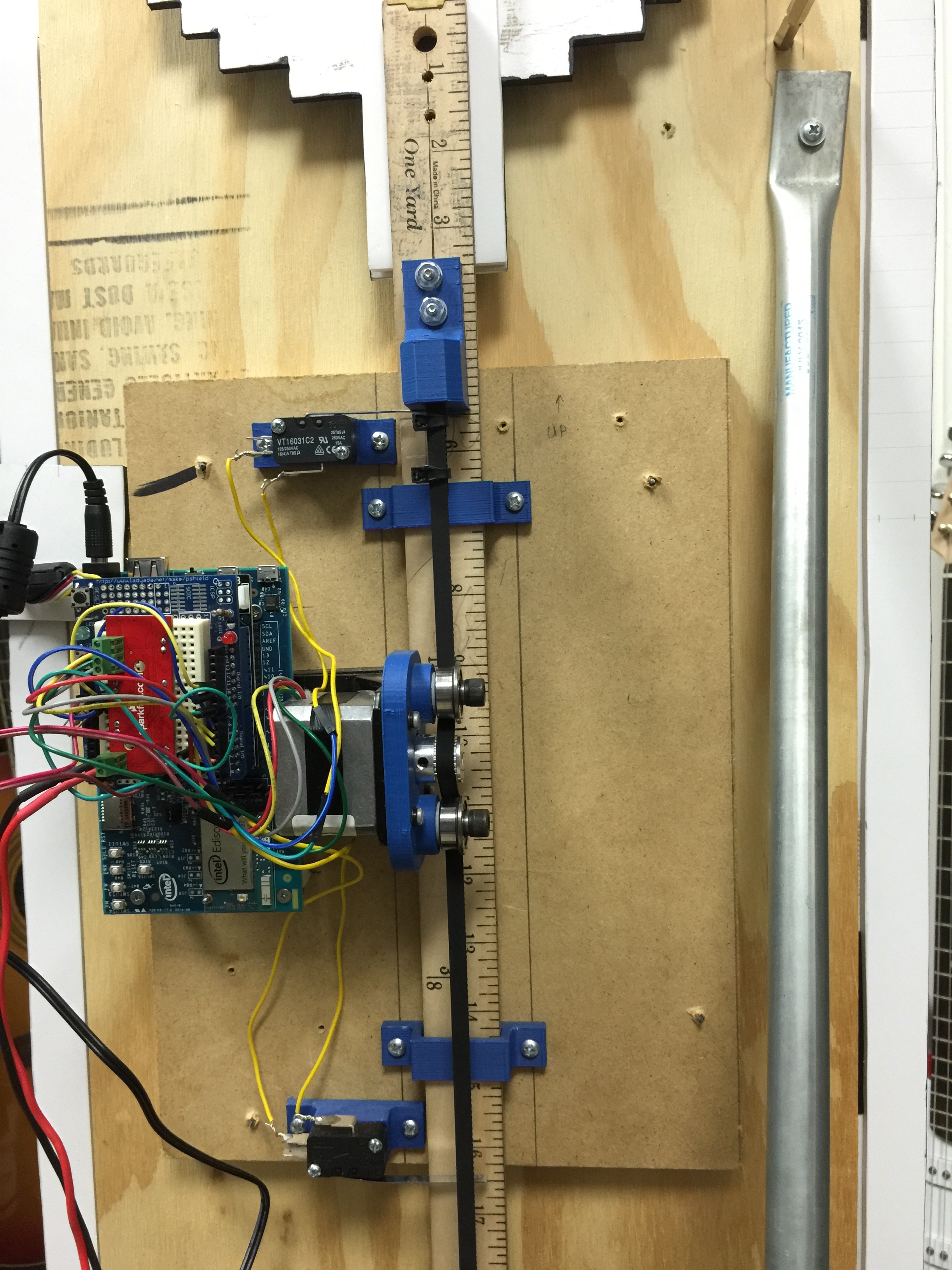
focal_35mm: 29
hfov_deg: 48.2
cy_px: 635
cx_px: 476
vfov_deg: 61.7
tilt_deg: -5.4
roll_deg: +2.2
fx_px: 1063
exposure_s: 1/15
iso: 125
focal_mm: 4.15
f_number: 2.2
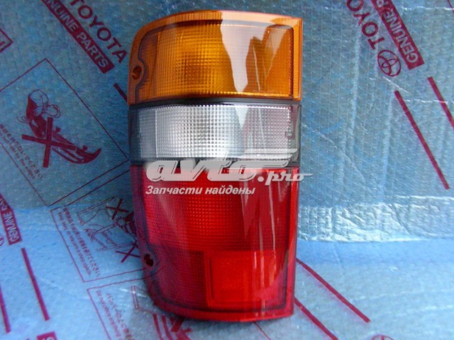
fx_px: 498
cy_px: 170
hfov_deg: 49.0
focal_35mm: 38
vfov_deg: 37.7
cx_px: 227
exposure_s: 1/321
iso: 400
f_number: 4
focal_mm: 6.3
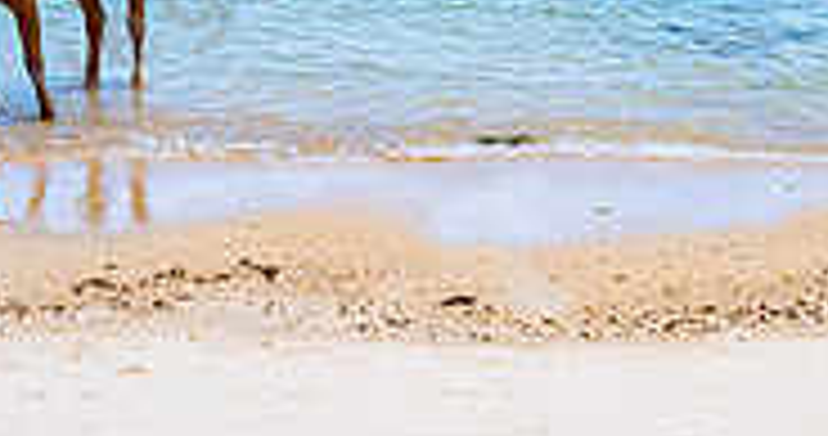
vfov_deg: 9.6
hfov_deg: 18.3
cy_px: -50
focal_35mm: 119
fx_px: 2574
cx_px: 450
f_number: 8
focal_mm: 35
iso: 2000
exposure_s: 1/6400
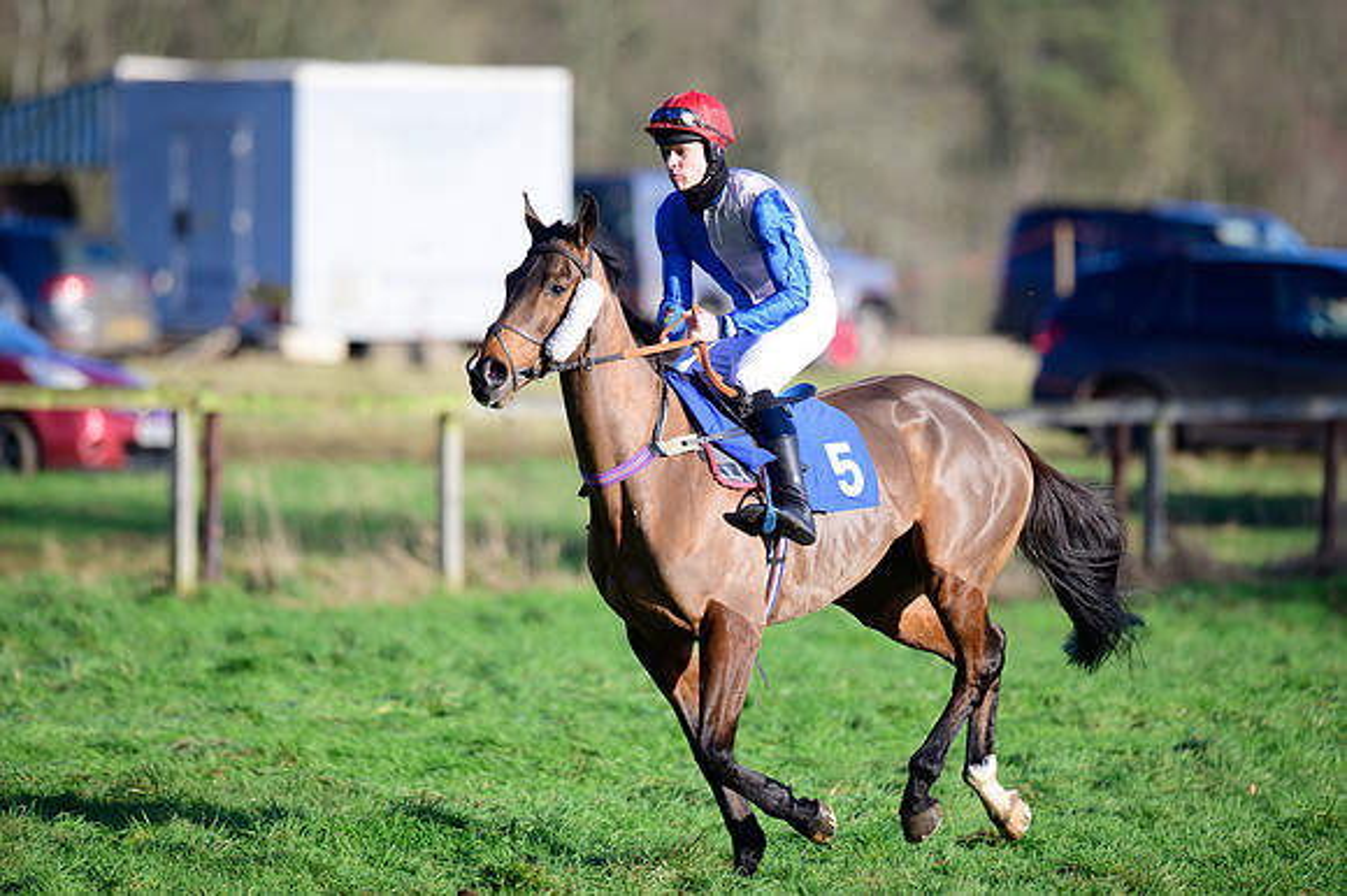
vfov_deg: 3.4
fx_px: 14958
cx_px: 674
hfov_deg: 5.2
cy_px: 448
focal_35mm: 400
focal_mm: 400
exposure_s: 1/2000
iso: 400
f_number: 5
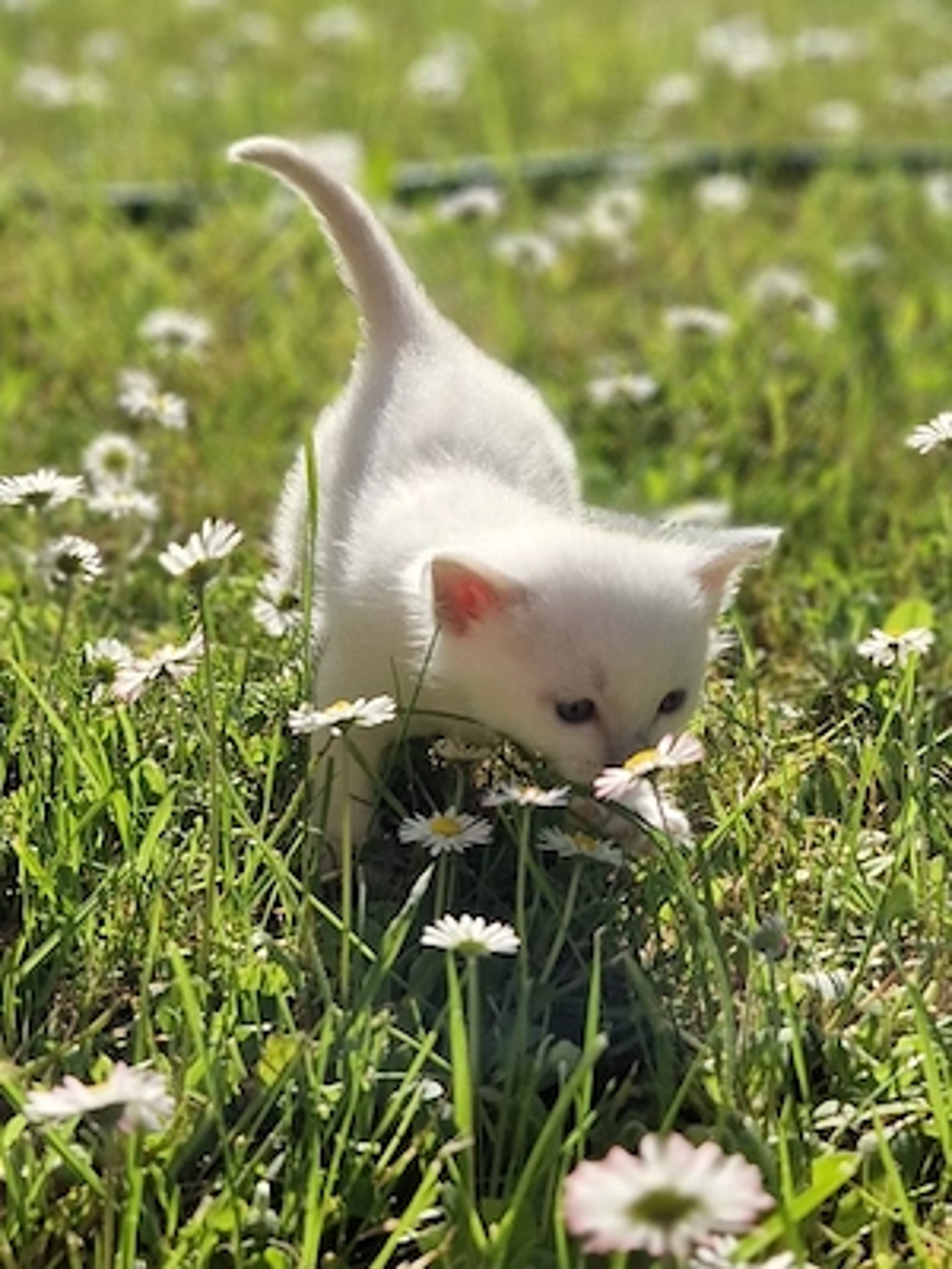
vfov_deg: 73.9
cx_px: 476
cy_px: 634
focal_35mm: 23
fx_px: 843
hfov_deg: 58.9
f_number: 1.8
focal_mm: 5.4
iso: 50
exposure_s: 1/1429
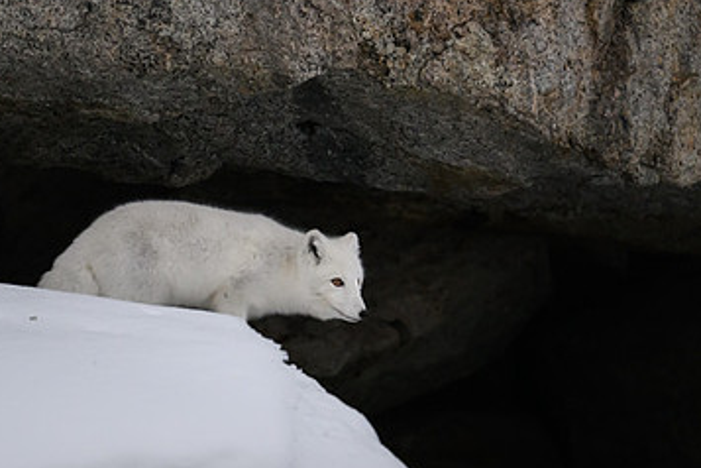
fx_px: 17699
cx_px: 351
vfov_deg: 1.5
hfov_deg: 2.3
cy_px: 287
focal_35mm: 909
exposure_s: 1/1250
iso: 2000
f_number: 4
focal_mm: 560
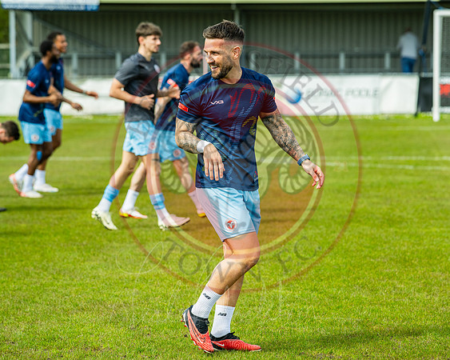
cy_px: 180
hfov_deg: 12.7
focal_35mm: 152
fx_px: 2024
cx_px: 228
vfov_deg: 10.2
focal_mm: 135
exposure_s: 1/2500
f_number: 4
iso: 400
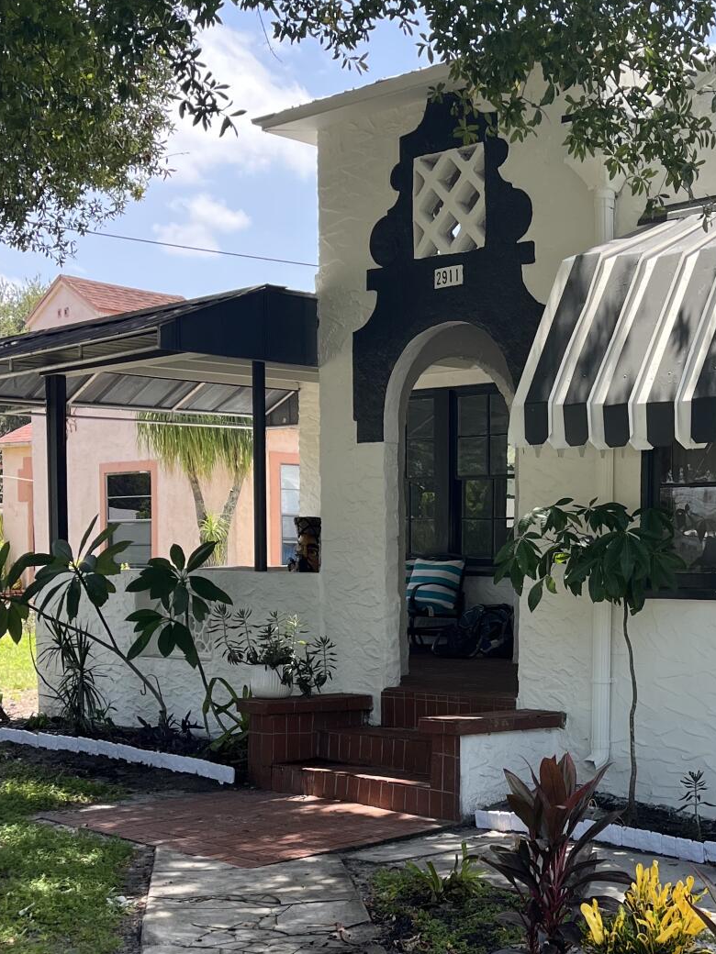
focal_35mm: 50
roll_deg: +0.4
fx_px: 1379
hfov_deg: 28.2
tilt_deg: -3.5
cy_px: 611
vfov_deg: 37.9
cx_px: 621
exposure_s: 1/816
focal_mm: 5.1
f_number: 1.6
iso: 50
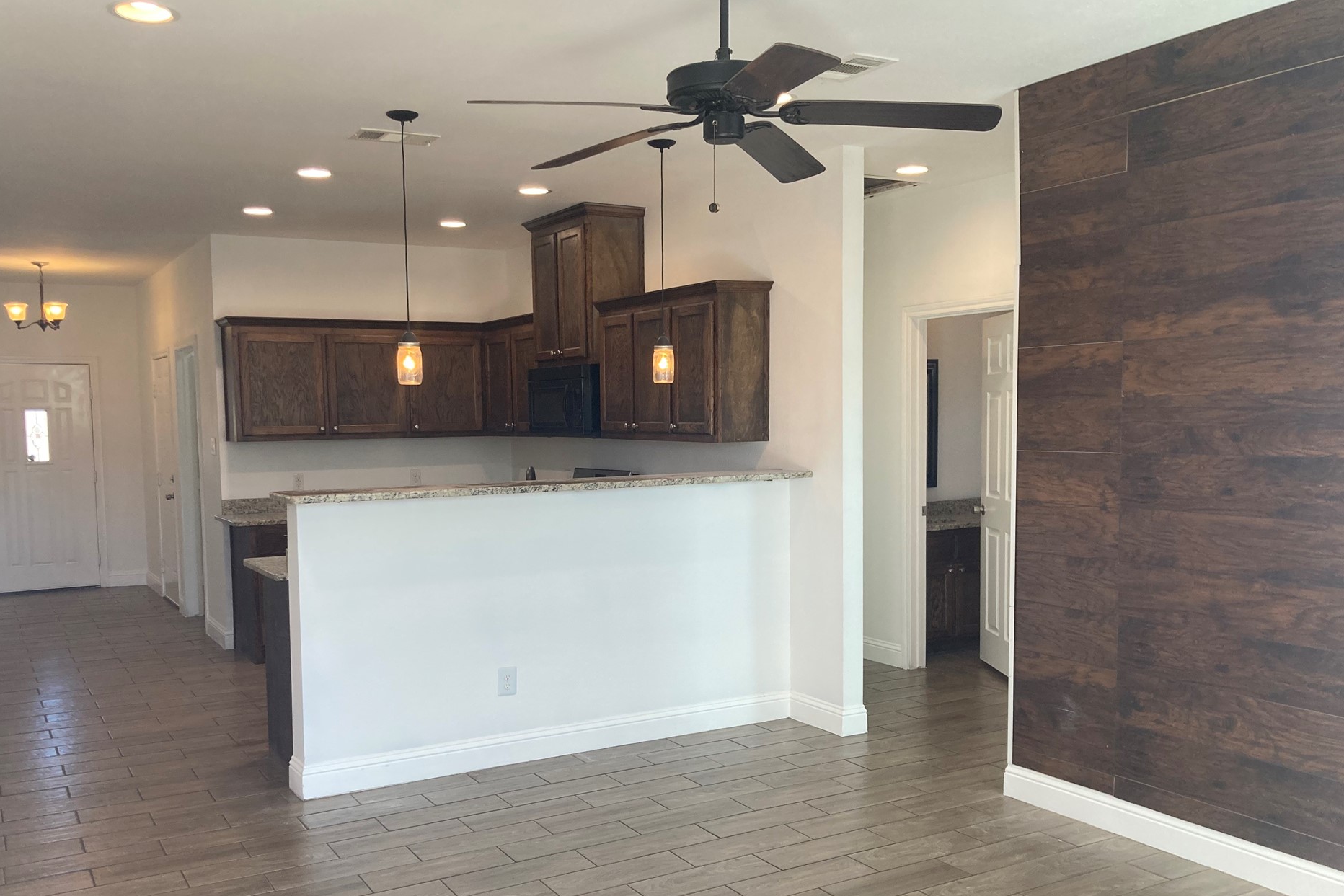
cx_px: 609
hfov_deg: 58.6
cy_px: 530
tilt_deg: -5.7
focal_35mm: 32
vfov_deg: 41.0
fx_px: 1195
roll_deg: -0.4
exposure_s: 1/120
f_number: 1.8
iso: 64
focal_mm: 3.99
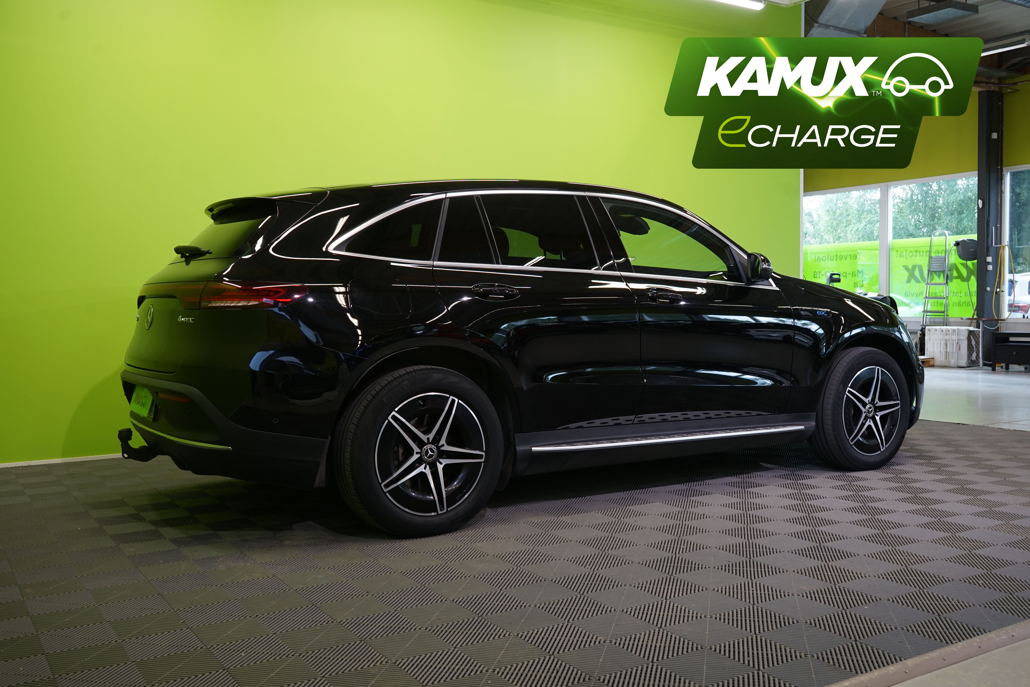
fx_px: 915
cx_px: 515
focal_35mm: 32
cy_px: 344
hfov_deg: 58.7
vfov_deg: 41.1
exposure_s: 1/30
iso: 500
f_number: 6.3
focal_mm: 32
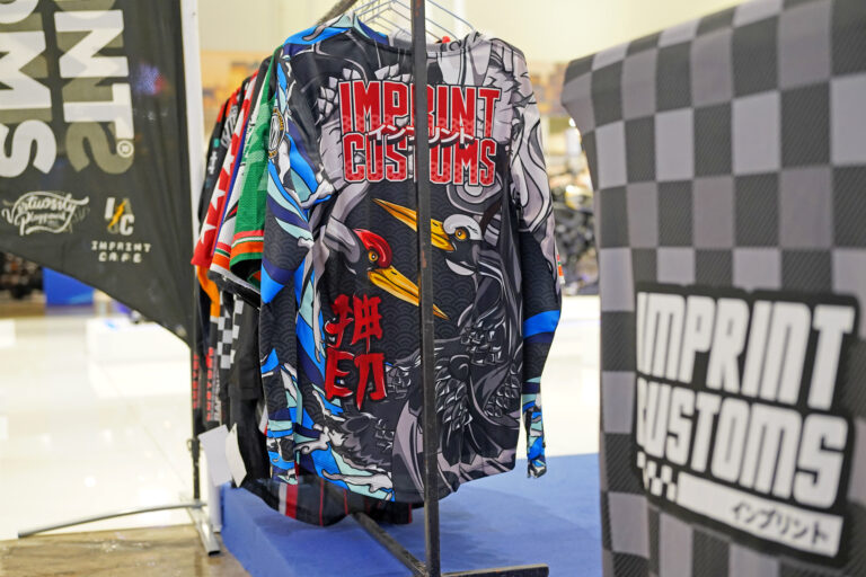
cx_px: 433
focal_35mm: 50
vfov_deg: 27.0
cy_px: 288
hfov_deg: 39.6
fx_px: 1203
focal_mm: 50
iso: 1600
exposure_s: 1/160
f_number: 3.2
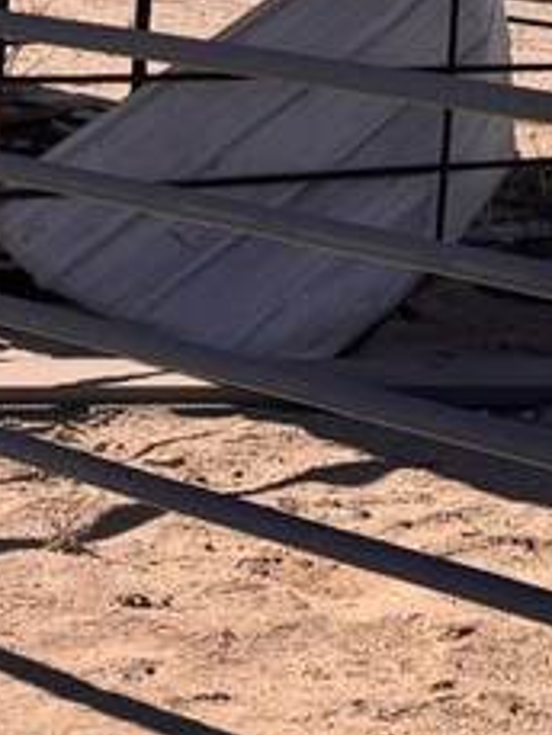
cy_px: -292
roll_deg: -3.9
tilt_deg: +0.2
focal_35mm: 134
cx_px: 180
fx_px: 2846
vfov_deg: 14.0
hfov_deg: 11.1
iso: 80
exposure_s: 1/5814
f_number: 1.78
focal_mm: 6.76
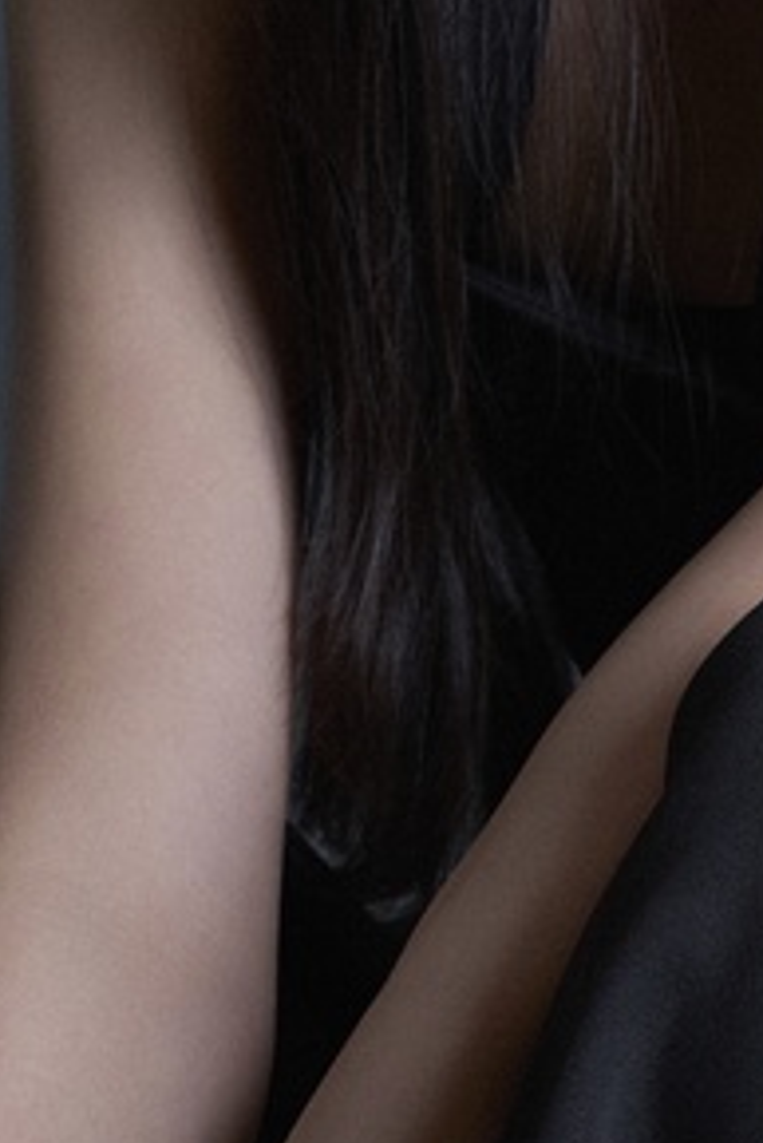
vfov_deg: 5.4
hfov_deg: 3.6
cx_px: 727
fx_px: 12161
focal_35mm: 383
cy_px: 208
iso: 250
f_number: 8
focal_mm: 107
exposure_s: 1/161
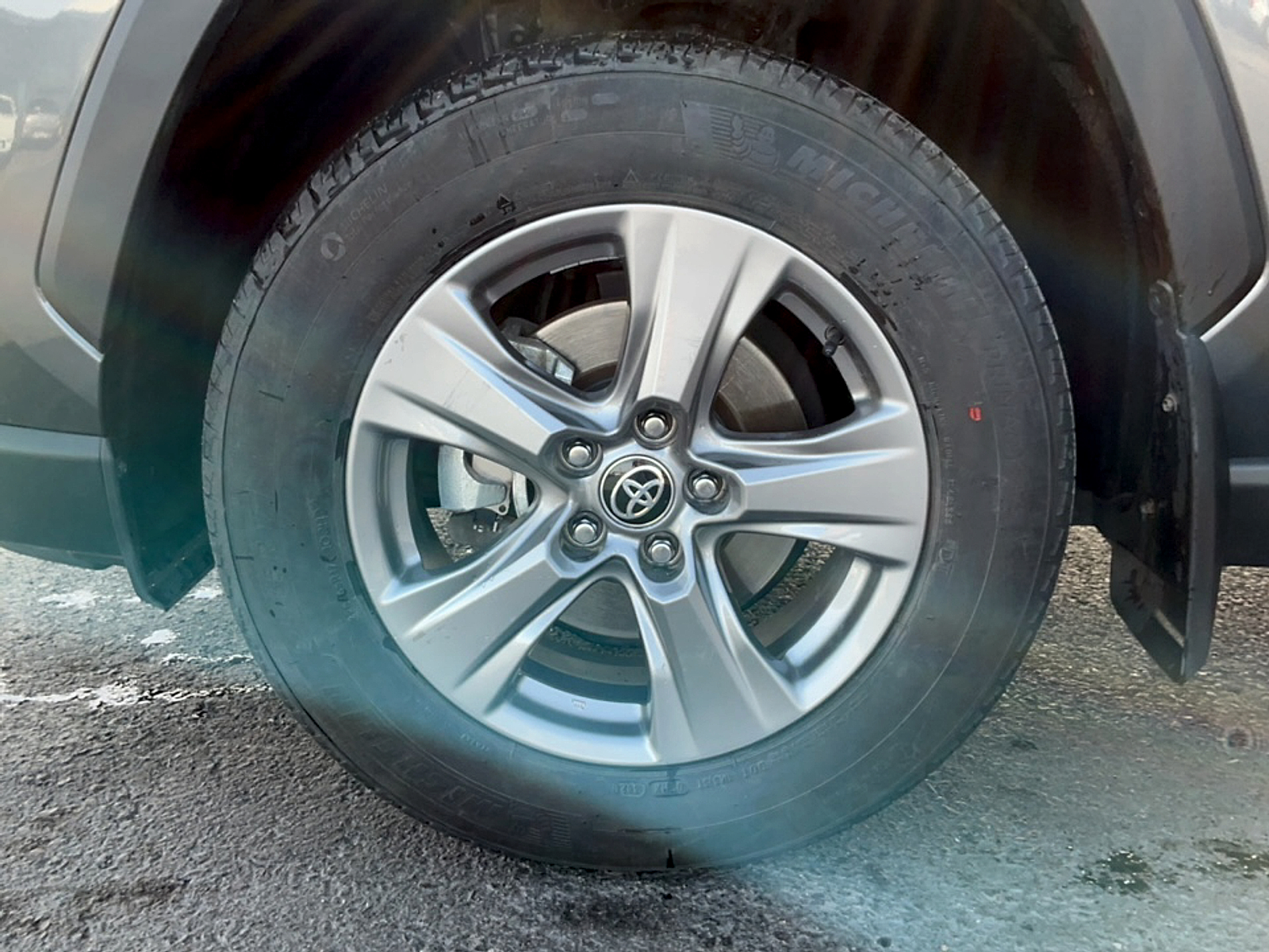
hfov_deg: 60.0
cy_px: 476
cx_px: 634
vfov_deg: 46.8
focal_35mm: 30
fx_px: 1100
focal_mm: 3
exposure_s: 1/124
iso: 16
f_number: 1.8
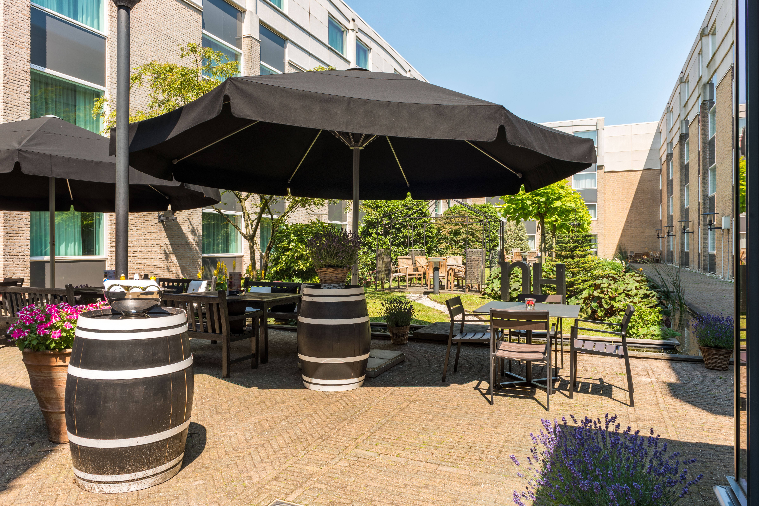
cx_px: 380
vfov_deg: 53.2
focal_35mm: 24
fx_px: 506
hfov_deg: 73.7
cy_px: 253
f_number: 11
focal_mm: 24
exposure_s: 1/160
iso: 50
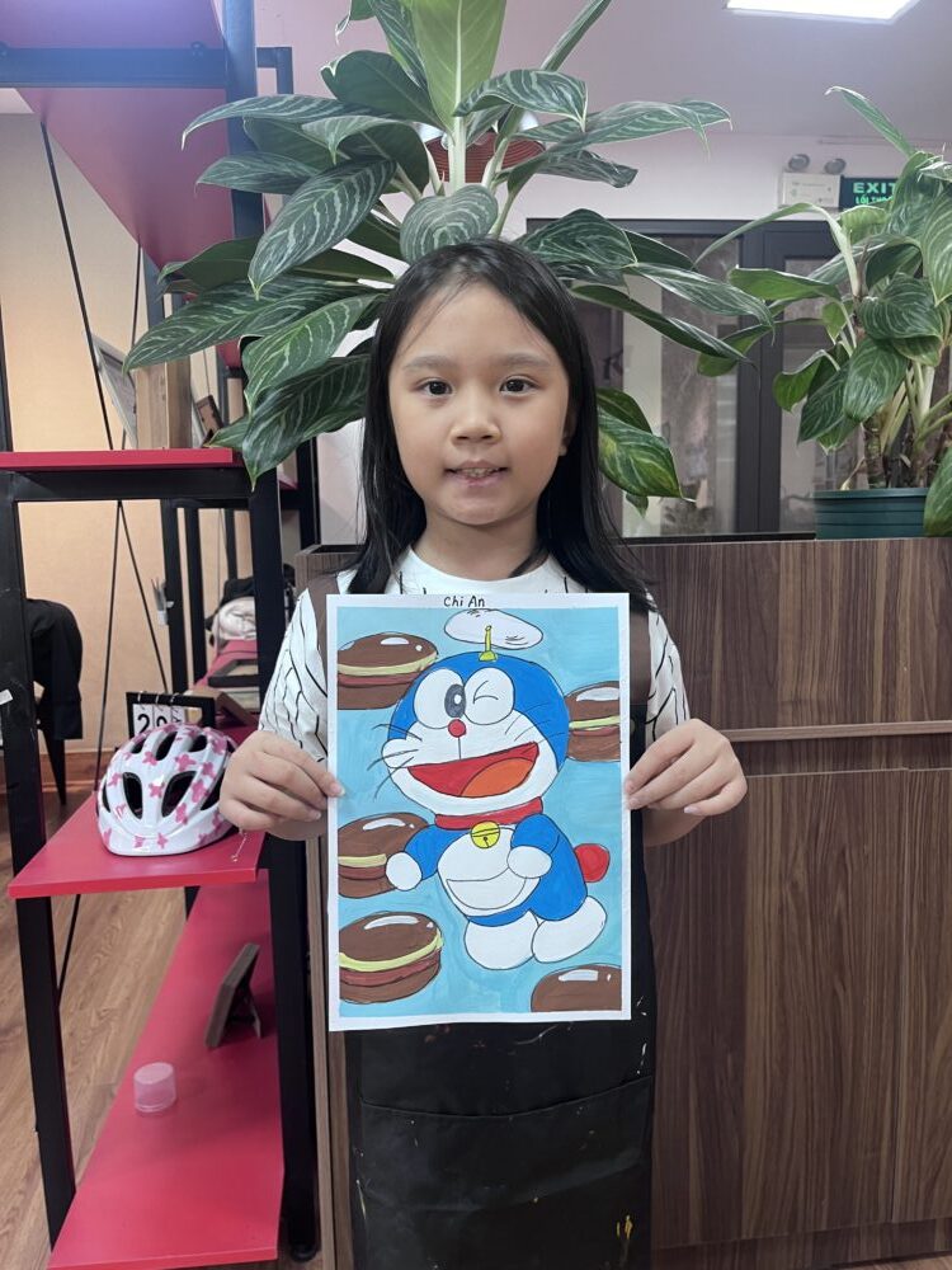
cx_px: 476
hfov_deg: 53.1
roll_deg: +1.0
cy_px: 635
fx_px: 953
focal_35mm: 26
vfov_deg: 67.3
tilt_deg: -6.7
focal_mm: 5.1
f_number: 1.6
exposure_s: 1/50
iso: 80
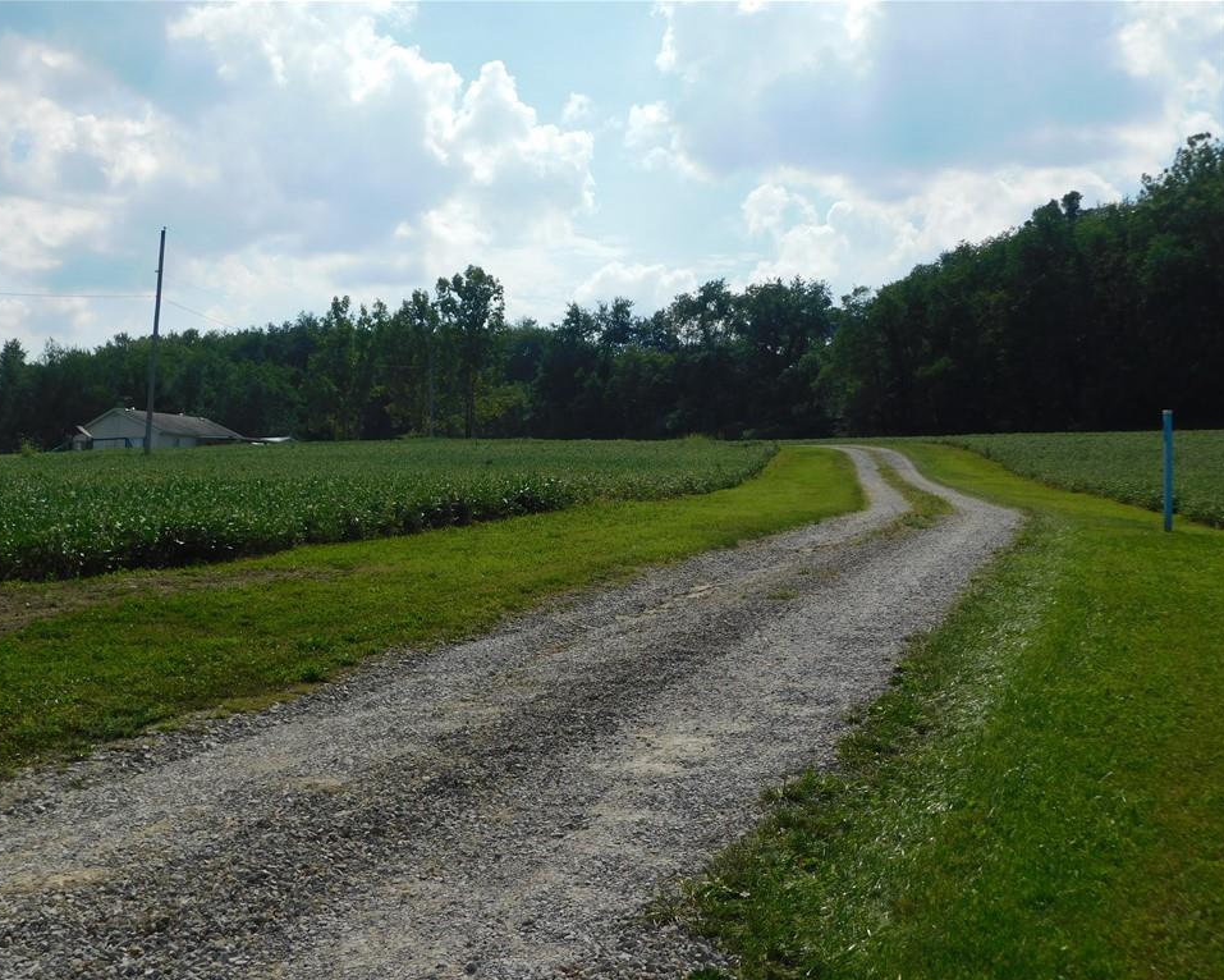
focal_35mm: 47
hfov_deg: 39.5
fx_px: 1703
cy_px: 490
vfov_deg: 32.1
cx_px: 574
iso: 125
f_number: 7.4
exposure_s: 1/640
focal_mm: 8
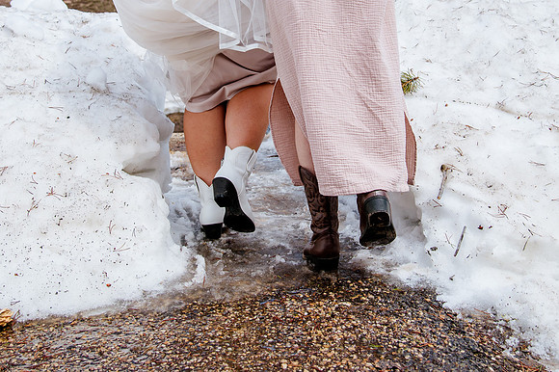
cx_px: 280
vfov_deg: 22.8
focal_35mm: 59
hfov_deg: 34.2
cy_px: 70
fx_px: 910
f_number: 5
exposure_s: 1/1000
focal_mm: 35
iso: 250
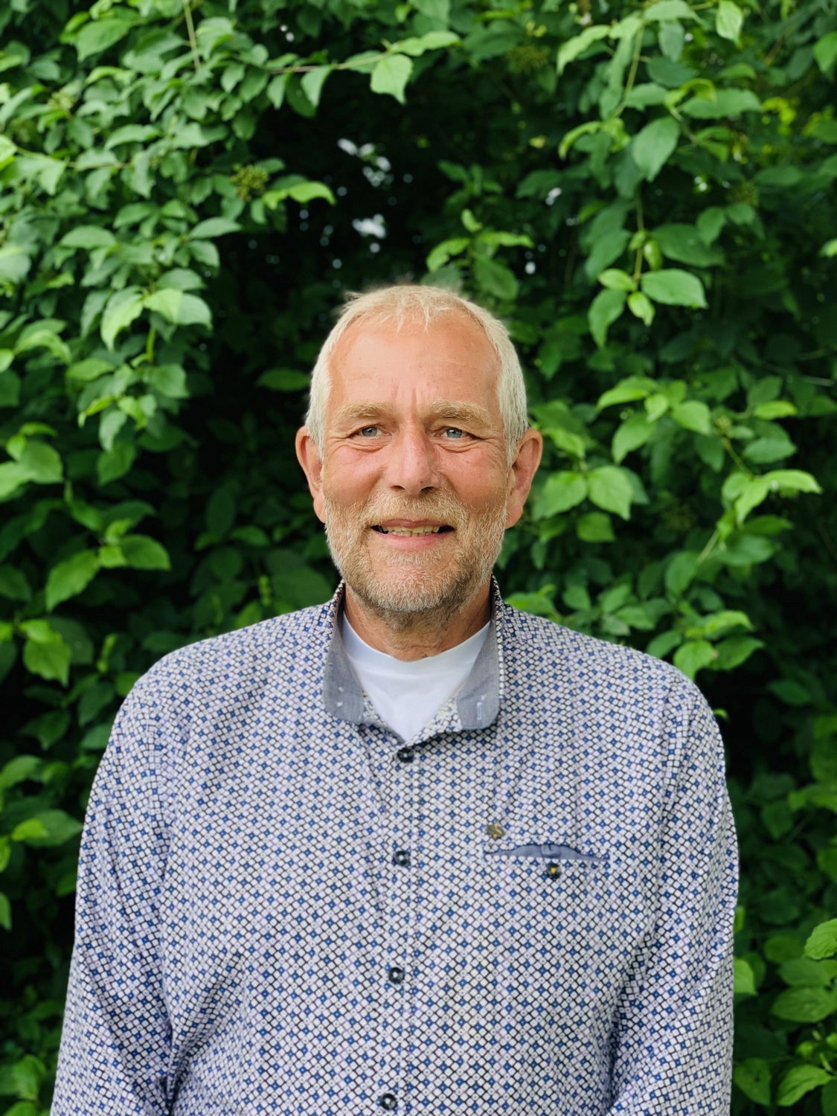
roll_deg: -1.7
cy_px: 558
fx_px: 1676
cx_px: 418
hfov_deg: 28.0
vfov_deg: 36.8
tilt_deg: +0.2
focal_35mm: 52
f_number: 2.4
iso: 40
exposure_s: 1/122
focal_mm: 6
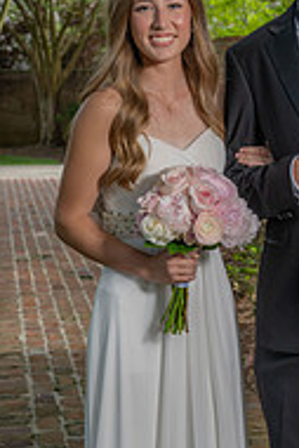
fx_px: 1206
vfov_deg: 21.0
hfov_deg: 13.9
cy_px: 283
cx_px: 308
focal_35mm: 97
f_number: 5.6
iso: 100
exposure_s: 1/160
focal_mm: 41
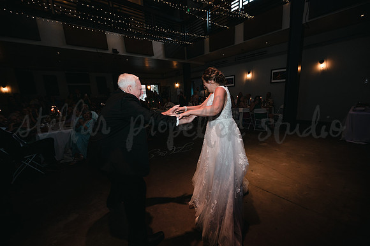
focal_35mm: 14
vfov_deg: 81.1
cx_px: 185
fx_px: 144
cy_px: 123
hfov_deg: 104.3
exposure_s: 1/100
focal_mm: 14
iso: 1000
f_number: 4.5
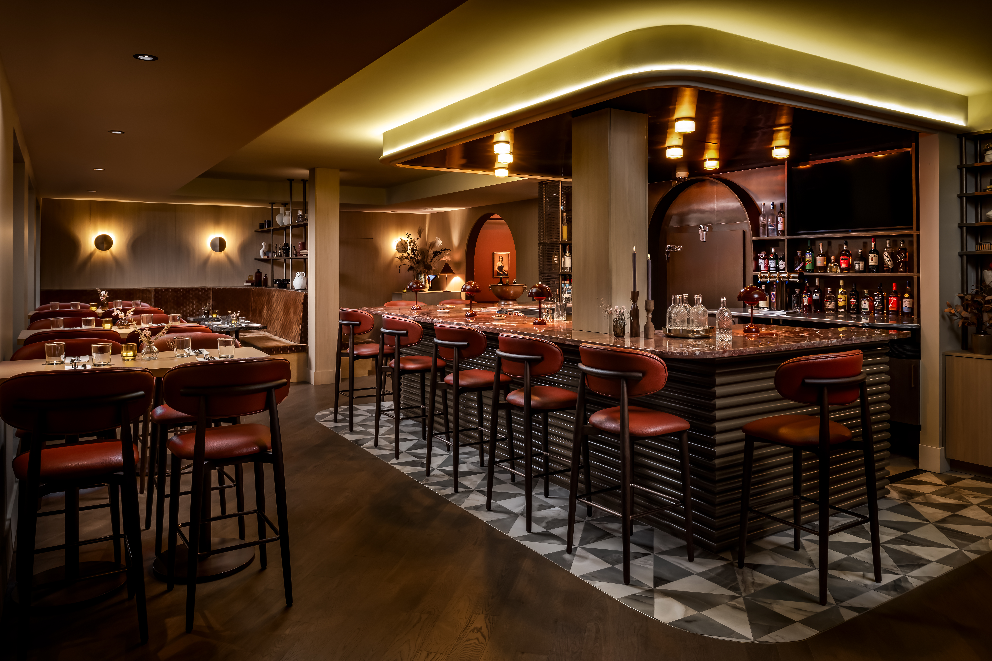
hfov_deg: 73.7
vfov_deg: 53.1
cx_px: 496
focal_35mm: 24
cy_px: 330
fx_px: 661
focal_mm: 24
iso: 320
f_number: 11
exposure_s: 4
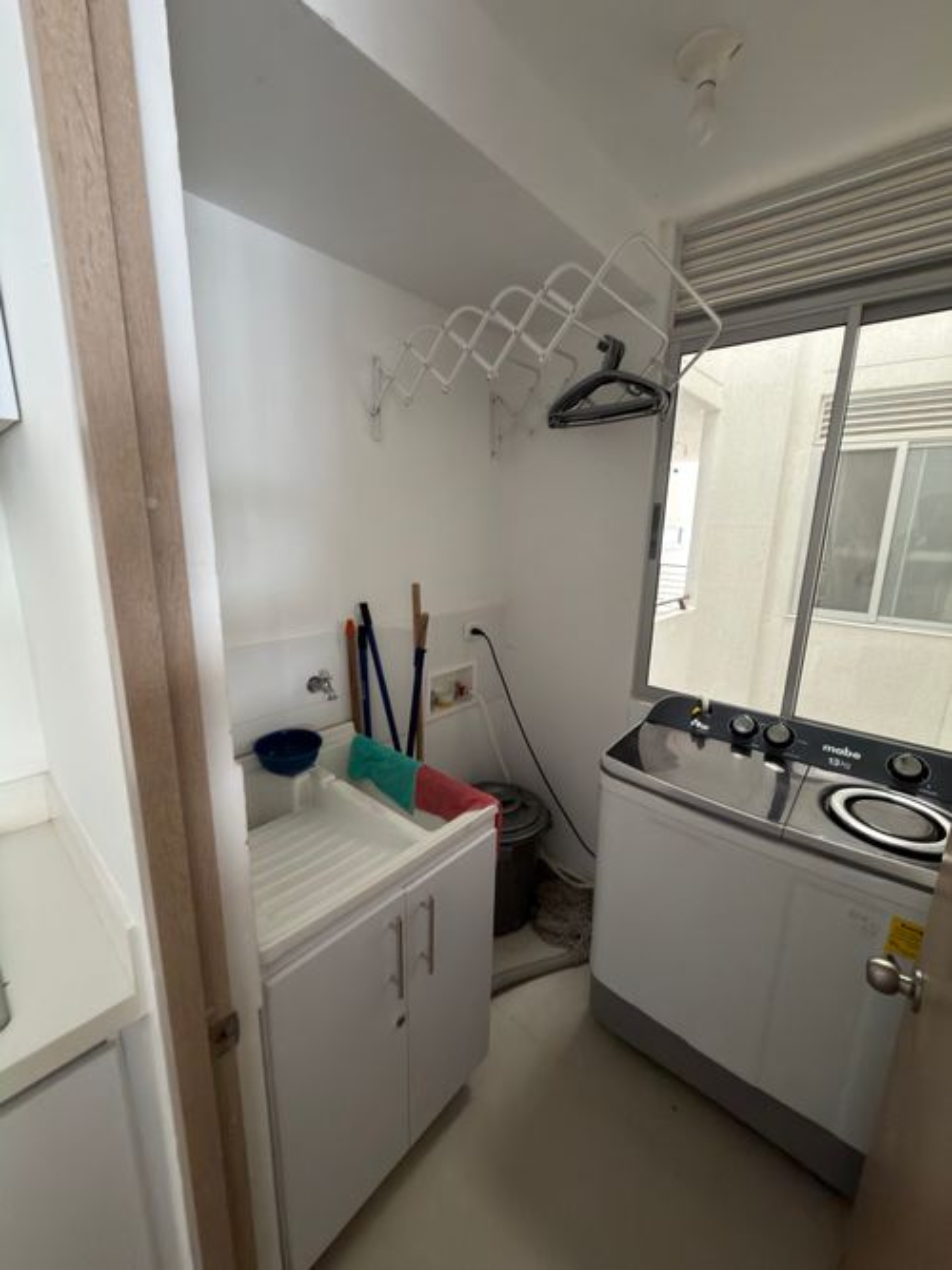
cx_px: 476
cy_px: 635
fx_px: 514
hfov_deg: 85.7
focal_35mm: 14
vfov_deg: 102.1
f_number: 2.2
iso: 200
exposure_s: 1/30
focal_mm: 2.22
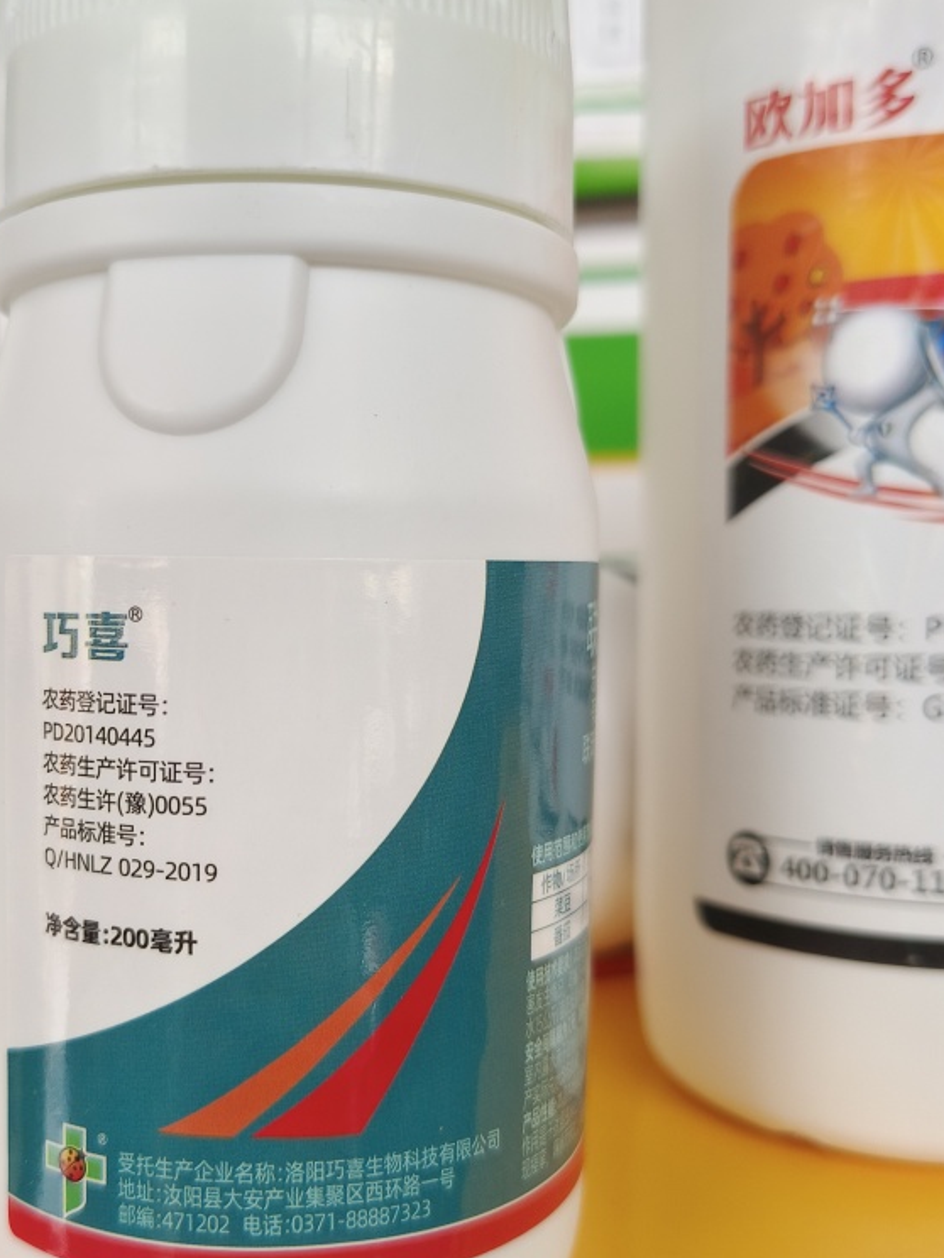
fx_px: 1200
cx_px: 357
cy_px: 648
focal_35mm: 33
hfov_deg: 42.6
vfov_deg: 55.3
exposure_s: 1/100
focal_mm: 5.56
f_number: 1.88
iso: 548
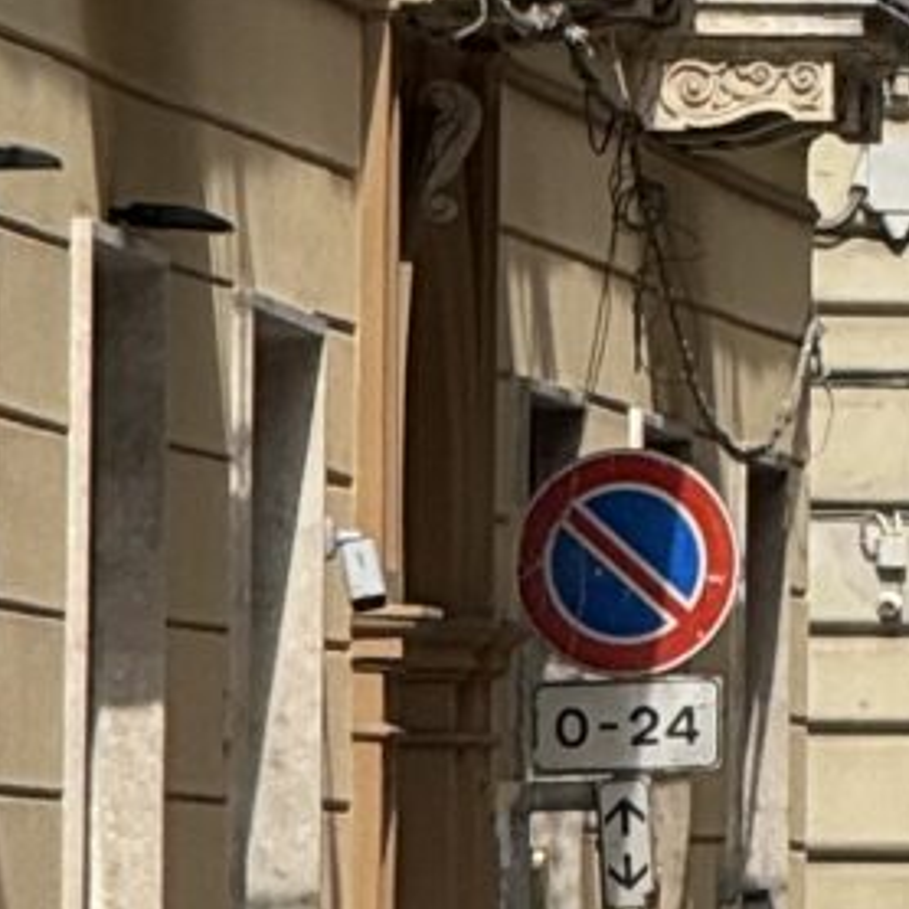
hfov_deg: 2.2
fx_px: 23233
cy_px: -1177
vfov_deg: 2.2
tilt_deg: +5.1
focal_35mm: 782
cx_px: 2341
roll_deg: -0.3
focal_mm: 15.66
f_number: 2.8
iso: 50
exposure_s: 1/1513
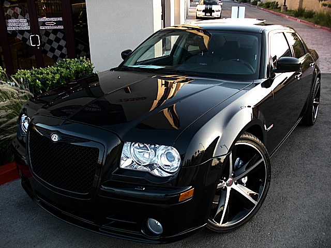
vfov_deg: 39.7
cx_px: 166
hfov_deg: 51.4
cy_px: 124
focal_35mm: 36
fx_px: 344
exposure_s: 1/100
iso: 100
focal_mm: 6.3
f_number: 2.8
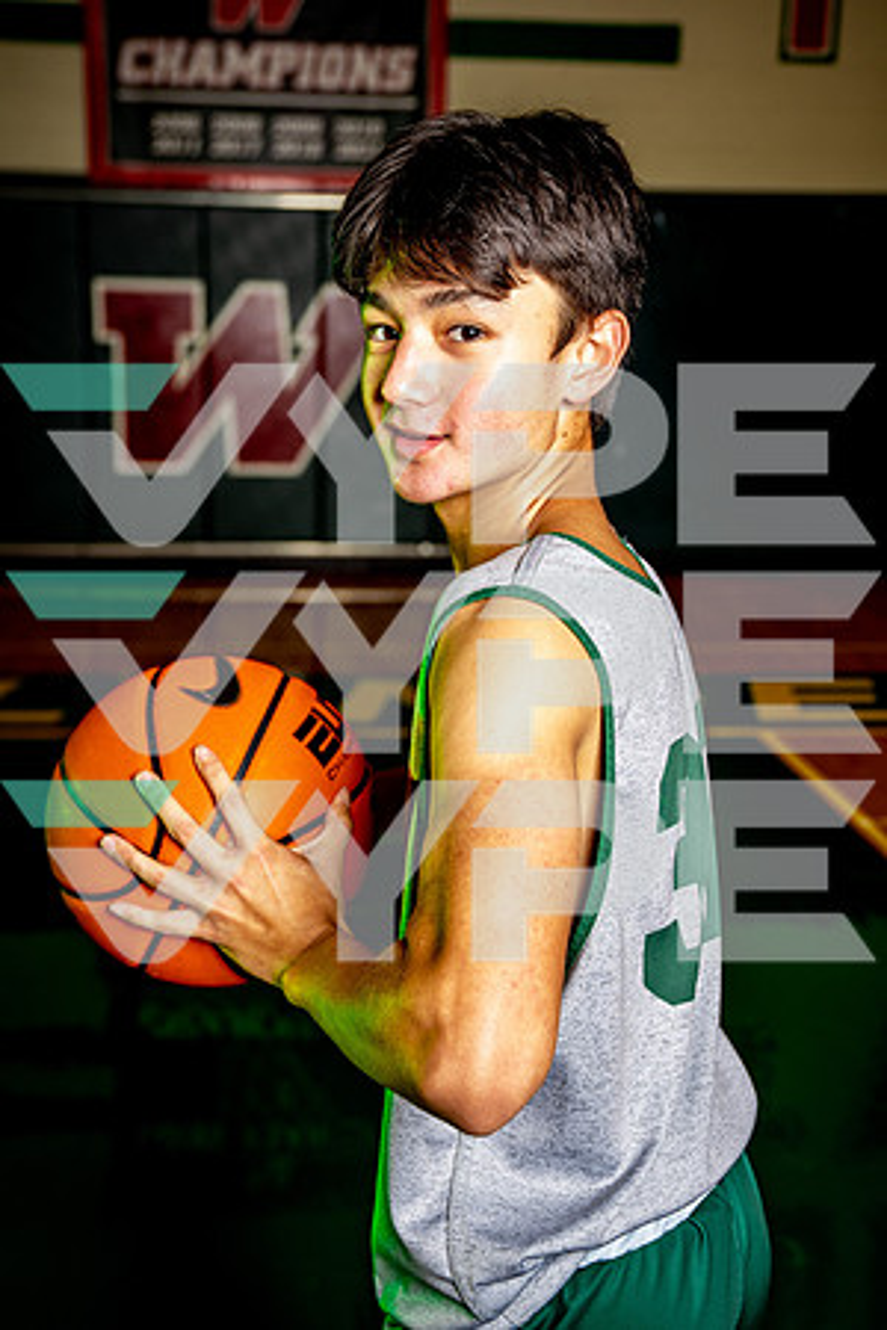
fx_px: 1811
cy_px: 665
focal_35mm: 49
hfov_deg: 27.5
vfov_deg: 40.3
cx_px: 444
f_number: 4.5
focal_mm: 49
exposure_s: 1/250
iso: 200
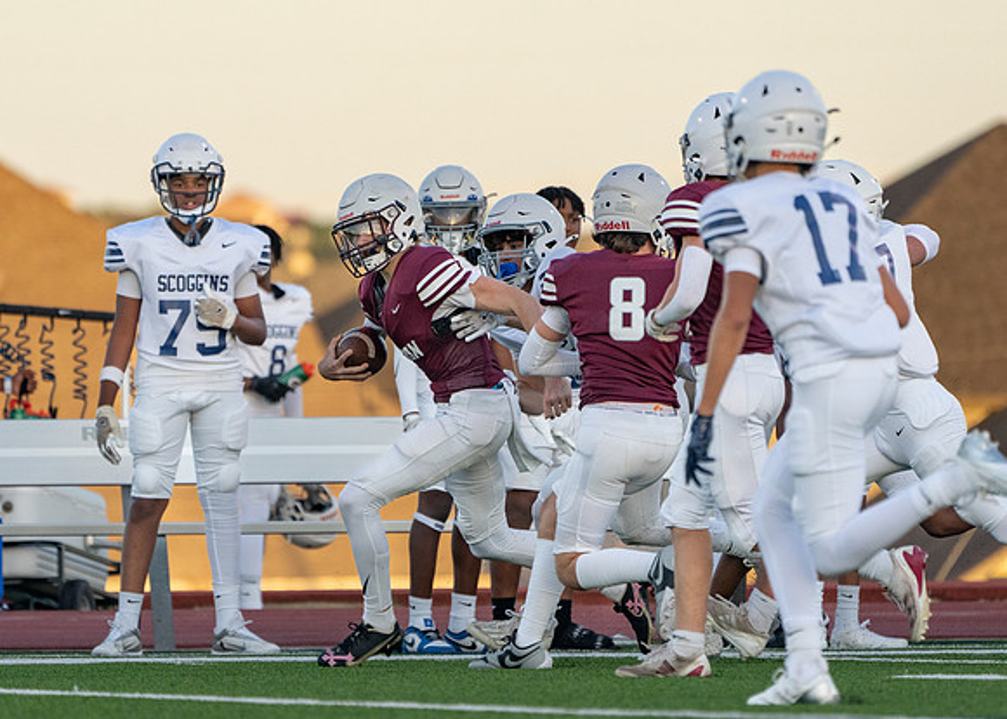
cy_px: 343
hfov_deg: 3.4
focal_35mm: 590
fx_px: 16884
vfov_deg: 2.4
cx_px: 468
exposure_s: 1/1250
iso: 1250
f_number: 5.6
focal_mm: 400
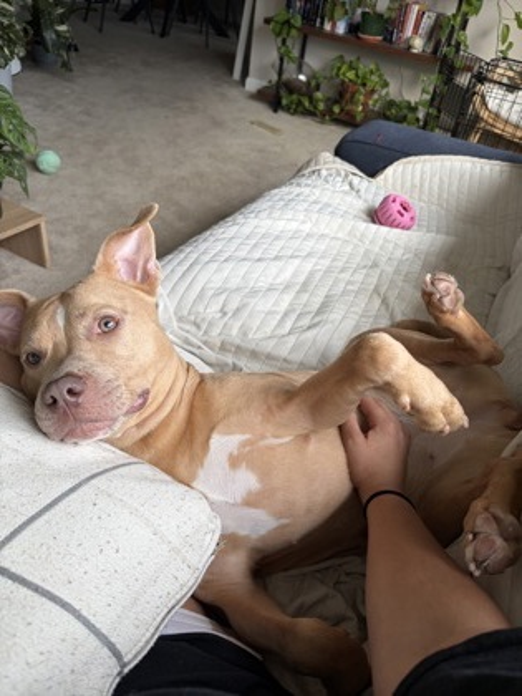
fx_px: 523
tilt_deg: -38.0
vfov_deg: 67.3
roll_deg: -8.4
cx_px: 261
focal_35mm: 26
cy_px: 348
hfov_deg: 53.1
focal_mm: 5.96
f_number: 1.6
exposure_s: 1/122
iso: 80
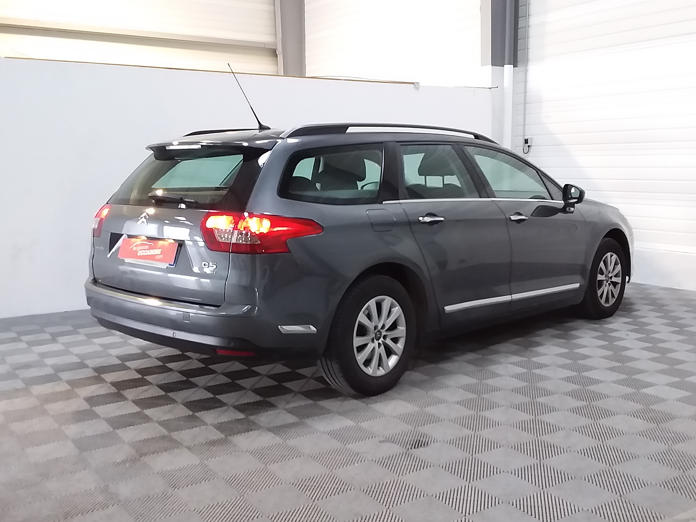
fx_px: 563
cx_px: 348
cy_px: 261
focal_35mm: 28
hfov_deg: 63.4
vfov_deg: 49.7
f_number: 1.9
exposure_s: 1/25
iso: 200
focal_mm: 2.91
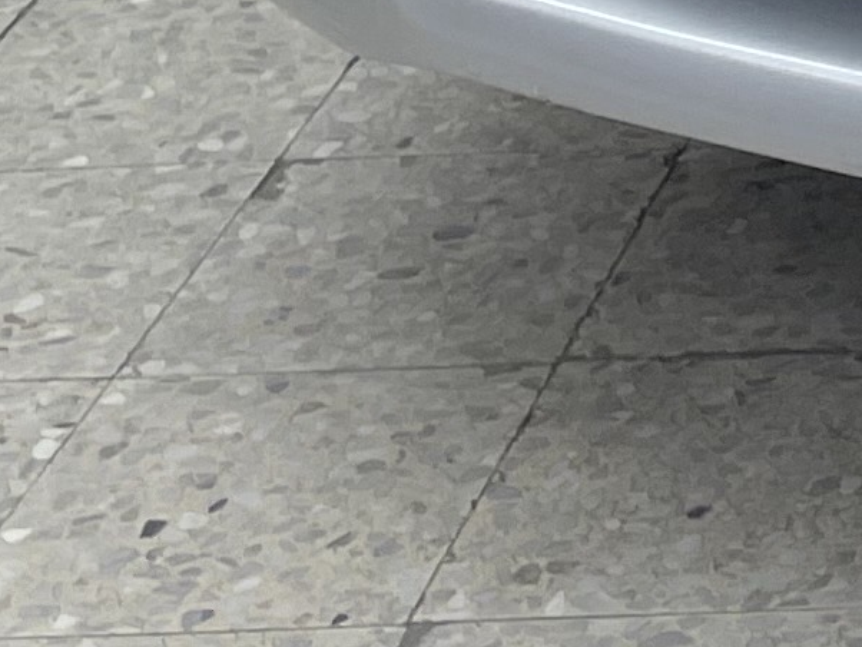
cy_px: -1012
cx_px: 2099
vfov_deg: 7.8
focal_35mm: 174
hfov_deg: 9.9
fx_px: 4335
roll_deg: +0.6
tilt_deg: -14.0
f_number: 1.6
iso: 32
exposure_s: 1/110
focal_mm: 4.2
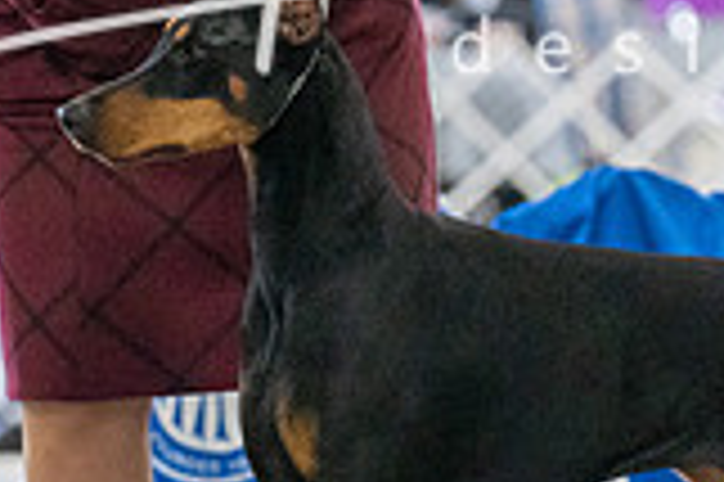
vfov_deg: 2.4
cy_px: 187
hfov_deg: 3.7
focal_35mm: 562
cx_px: 306
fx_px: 11291
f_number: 3.5
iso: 6400
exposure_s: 1/320
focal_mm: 156
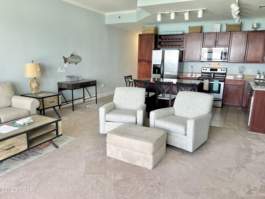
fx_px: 199
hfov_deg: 67.3
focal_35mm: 26
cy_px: 100
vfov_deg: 53.1
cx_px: 132
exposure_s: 1/121
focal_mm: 5.7
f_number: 1.5
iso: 80
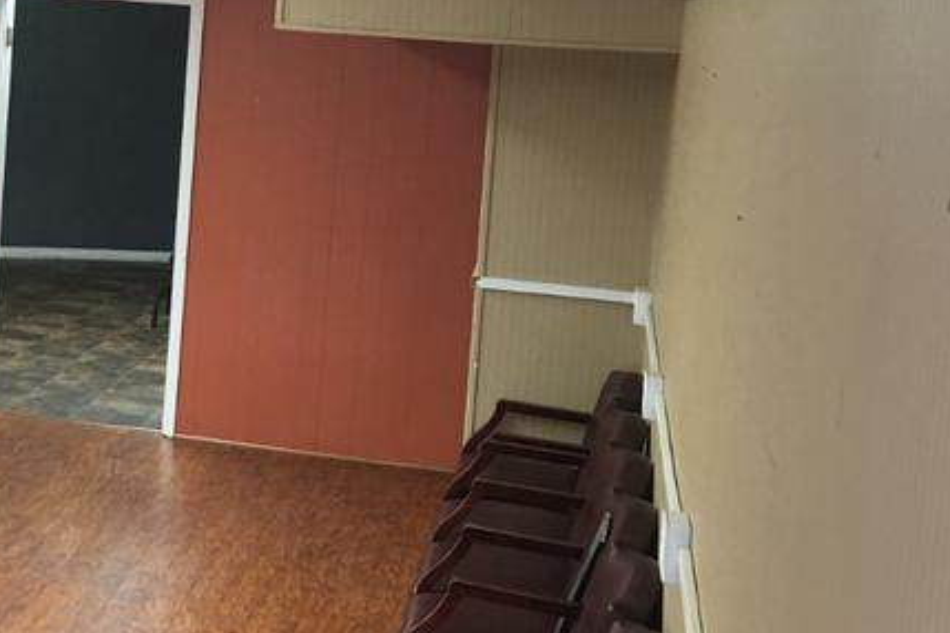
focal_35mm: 76
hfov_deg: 25.8
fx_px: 2005
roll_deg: -3.8
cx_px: 93
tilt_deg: -3.8
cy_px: 111
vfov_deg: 17.8
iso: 40
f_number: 2.2
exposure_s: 1/15
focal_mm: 4.15
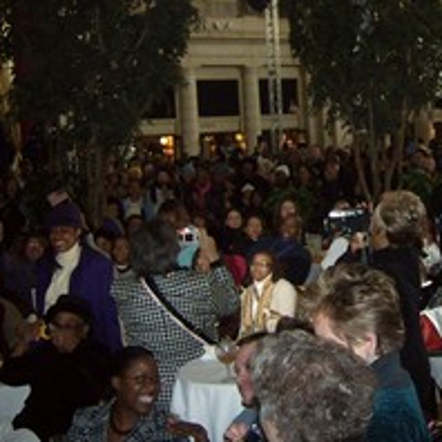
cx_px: 339
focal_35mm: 62
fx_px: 896
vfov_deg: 27.6
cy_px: 156
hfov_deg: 27.3
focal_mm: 6
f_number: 2.8
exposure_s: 1/60
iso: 200
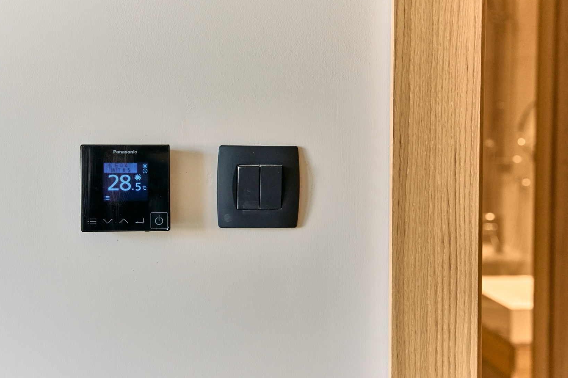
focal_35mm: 63
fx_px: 994
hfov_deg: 31.9
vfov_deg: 21.6
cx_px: 305
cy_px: 191
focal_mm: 54
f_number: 5.6
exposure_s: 1/200
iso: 2500
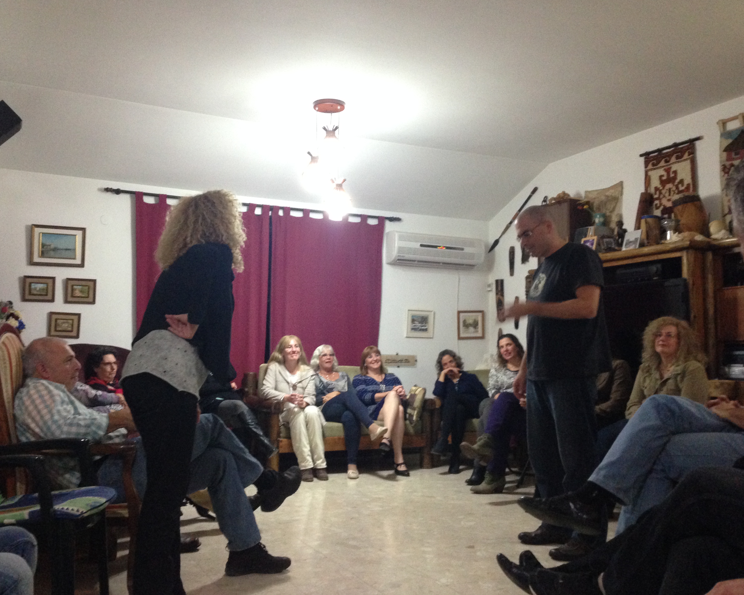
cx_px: 345
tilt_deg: +3.3
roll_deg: -1.8
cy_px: 300
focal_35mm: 35
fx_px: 771
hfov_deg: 51.5
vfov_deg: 42.2
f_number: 2.4
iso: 320
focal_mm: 4.12
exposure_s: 1/20
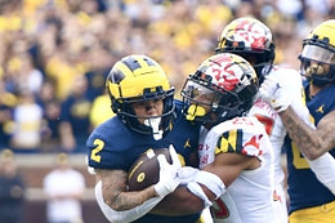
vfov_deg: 2.0
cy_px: 224
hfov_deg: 3.1
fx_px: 6231
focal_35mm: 670
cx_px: 196
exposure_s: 1/1250
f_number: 2.8
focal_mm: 200
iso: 640
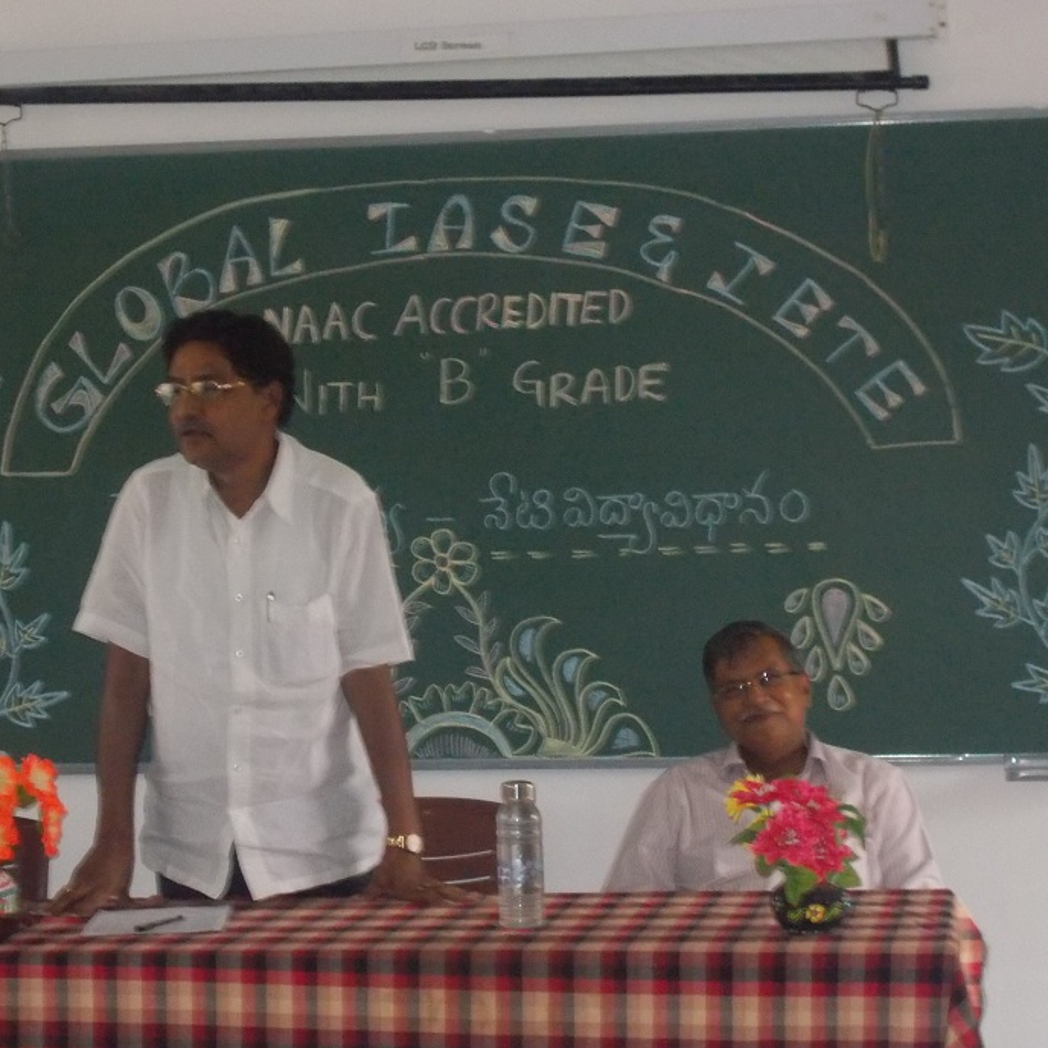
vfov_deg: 19.3
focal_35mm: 90
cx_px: 458
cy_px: 524
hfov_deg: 19.3
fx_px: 3083
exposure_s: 1/60
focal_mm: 13.5
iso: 800
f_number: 5.8
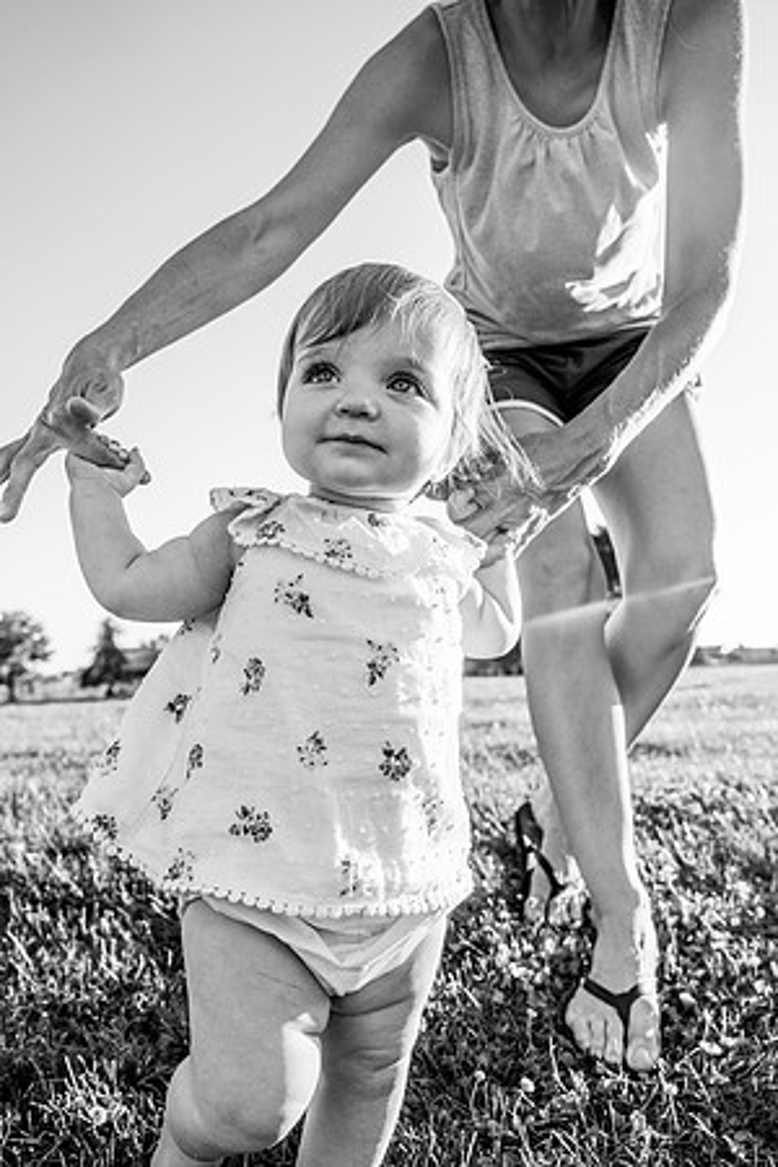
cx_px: 389
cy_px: 584
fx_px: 778
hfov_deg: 53.1
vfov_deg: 73.7
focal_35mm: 24
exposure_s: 1/2000
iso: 400
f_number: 5
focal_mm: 24
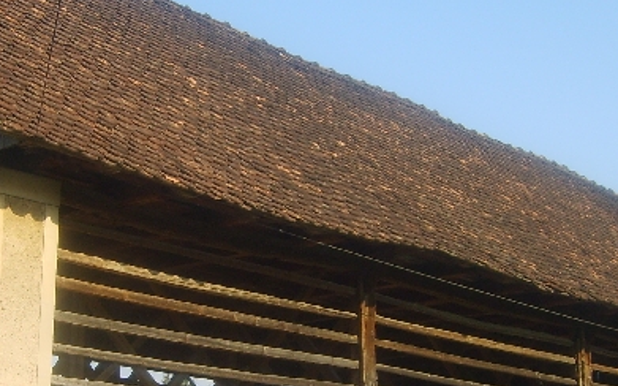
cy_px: 288
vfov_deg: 17.1
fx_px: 1279
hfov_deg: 27.1
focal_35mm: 76
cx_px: 240
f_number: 2.8
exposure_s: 1/350
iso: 50
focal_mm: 5.8
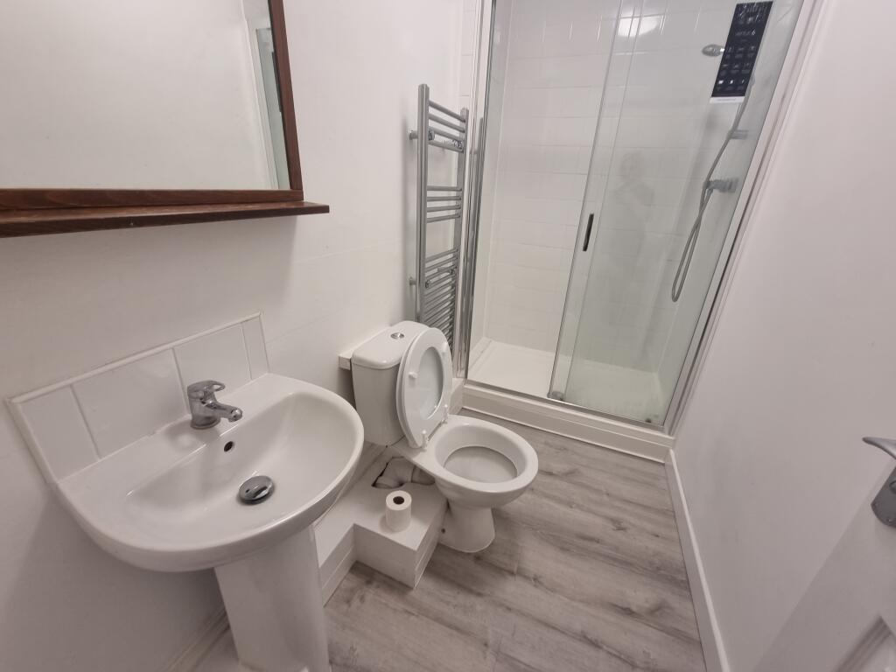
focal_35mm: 13
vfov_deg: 89.9
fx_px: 336
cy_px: 336
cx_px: 448
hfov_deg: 106.2
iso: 80
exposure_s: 1/50
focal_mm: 2.2
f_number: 2.2
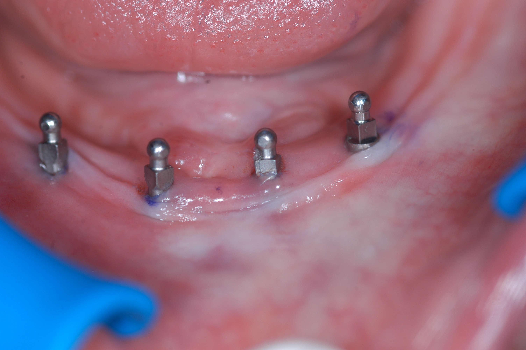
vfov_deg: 8.7
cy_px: 175
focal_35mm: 158
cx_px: 263
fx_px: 2299
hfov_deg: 13.1
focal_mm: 105
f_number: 5
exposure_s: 1/60
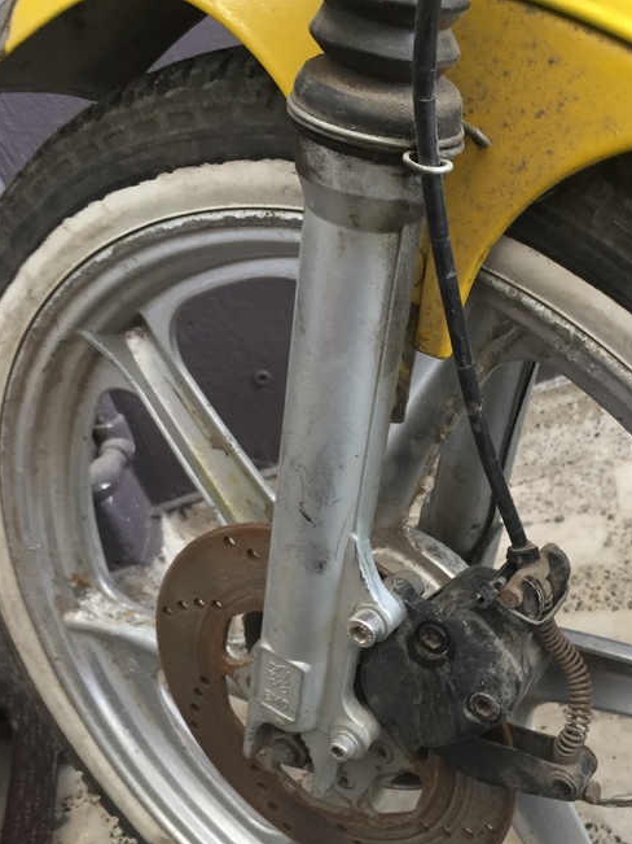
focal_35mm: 41
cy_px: 481
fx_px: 998
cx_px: 421
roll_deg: +19.7
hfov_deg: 34.8
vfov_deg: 45.7
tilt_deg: -36.8
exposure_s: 1/33
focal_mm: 4.15
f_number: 2.2
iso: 160
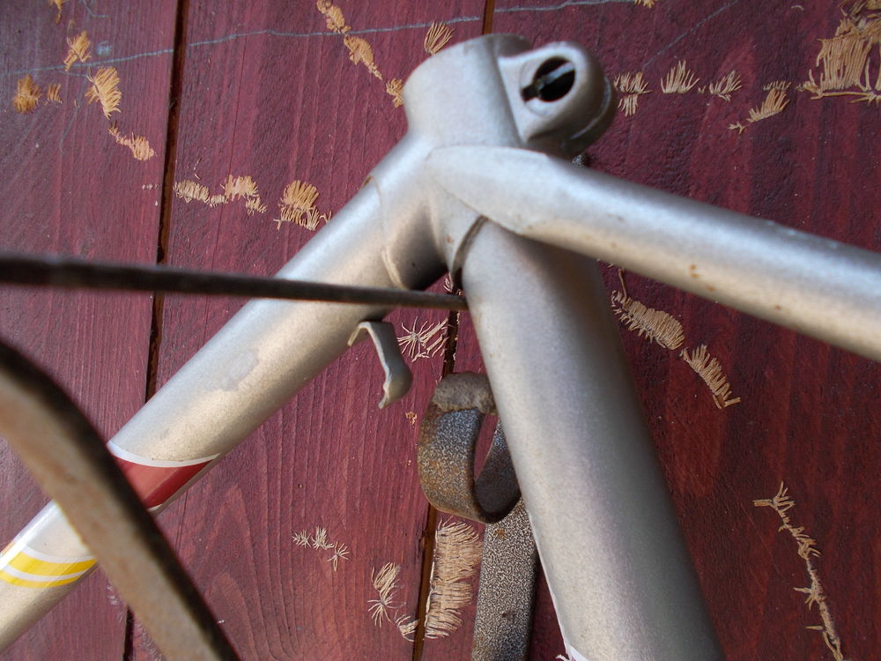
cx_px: 440
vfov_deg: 53.1
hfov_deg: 67.3
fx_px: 662
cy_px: 330
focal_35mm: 26
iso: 80
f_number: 3.2
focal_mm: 4.6
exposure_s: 1/160
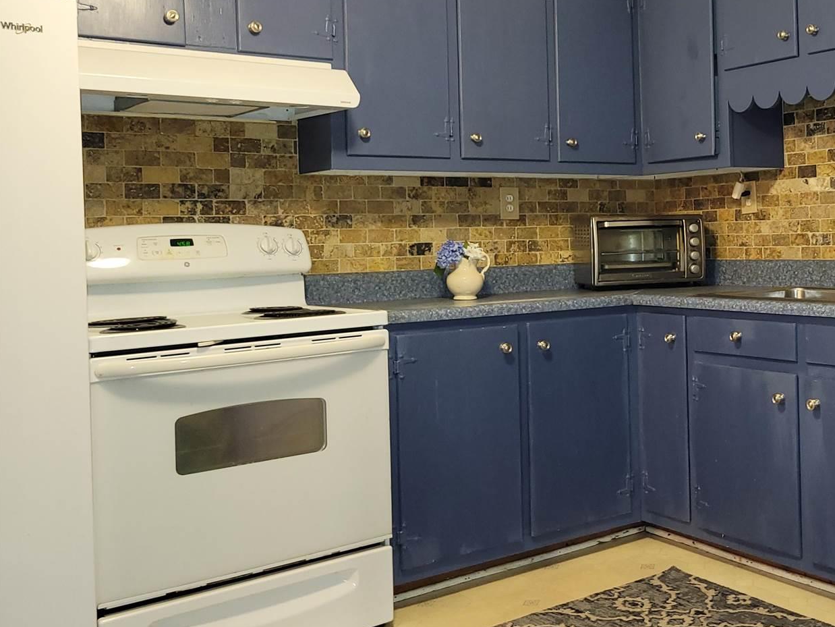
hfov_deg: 41.6
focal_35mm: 43
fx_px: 1037
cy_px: 251
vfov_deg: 33.5
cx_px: 687
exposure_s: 1/12
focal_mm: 5.4
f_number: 1.8
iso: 125
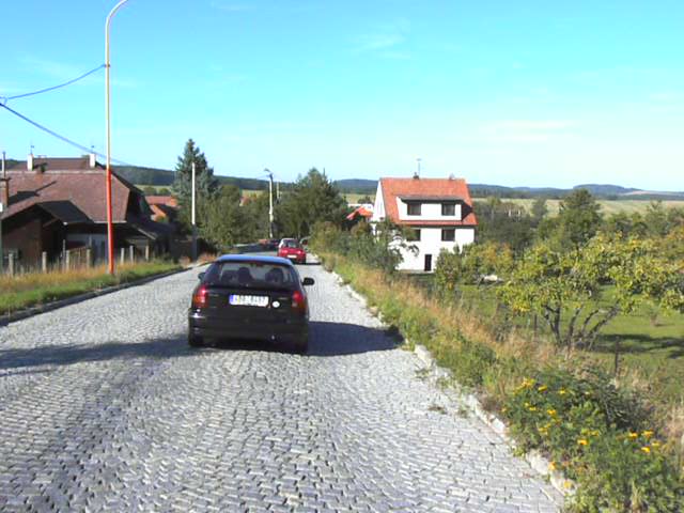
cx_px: 342
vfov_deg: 39.7
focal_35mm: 36
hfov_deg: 51.4
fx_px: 711
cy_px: 256
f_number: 8
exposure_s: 1/800
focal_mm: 6
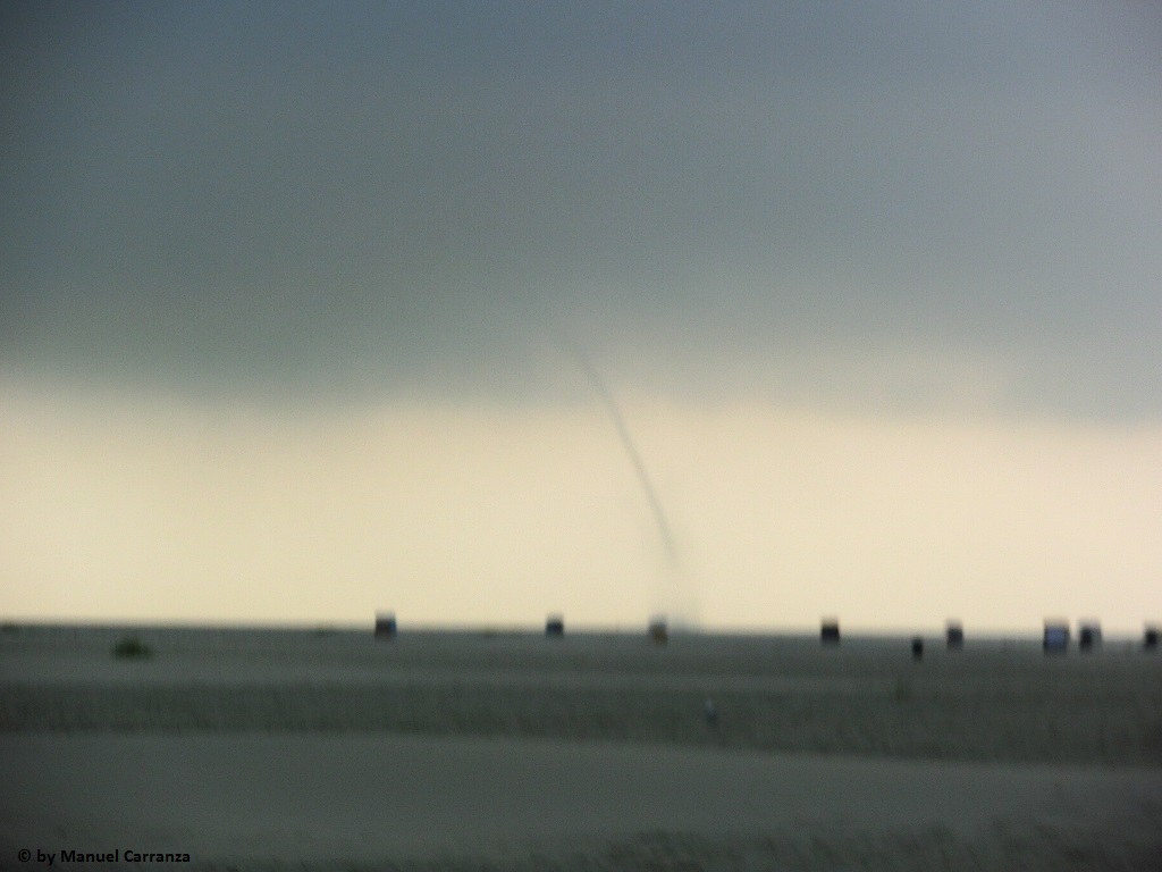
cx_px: 581
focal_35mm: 218
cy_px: 436
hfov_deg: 9.1
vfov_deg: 6.8
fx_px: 7318
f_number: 5.8
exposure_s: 1/125
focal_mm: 38.6
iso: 100
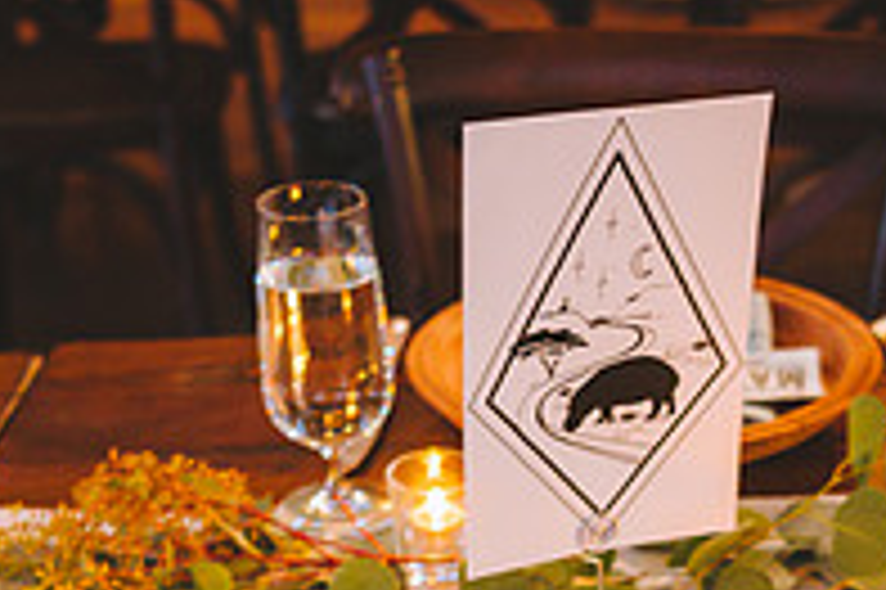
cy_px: 865
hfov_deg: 21.6
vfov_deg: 13.7
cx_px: 634
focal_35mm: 94
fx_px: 2311
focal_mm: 32
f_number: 2.8
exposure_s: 1/60
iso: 2500
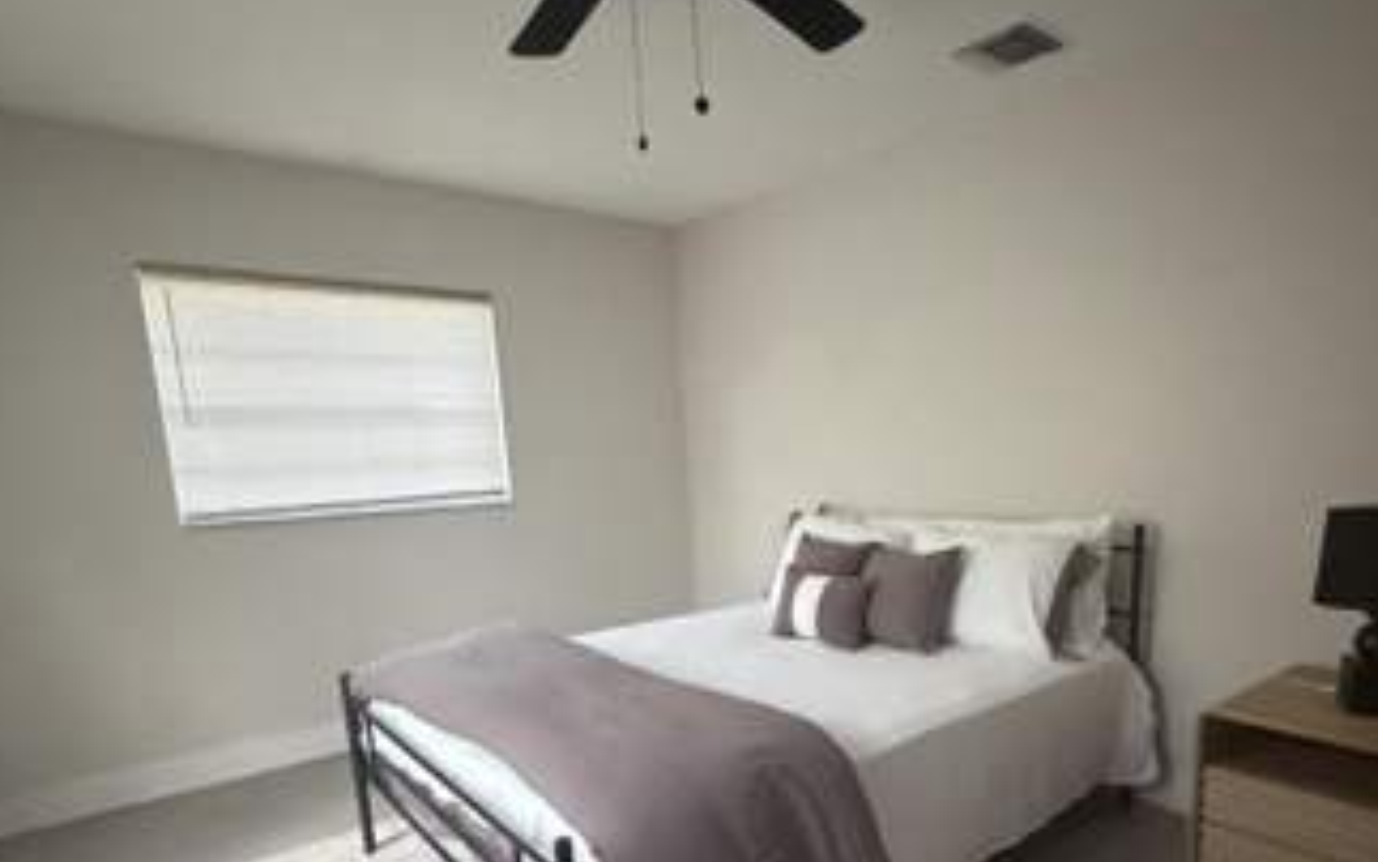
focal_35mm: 22
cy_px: 608
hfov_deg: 79.2
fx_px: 826
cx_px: 789
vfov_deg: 53.4
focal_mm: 2.22
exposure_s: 1/60
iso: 1250
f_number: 2.2
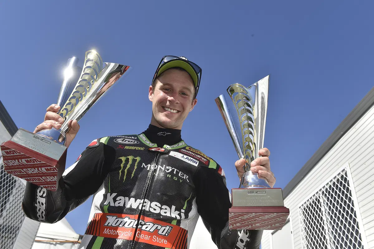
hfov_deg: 63.7
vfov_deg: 44.9
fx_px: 301
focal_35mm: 29
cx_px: 187
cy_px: 124
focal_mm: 29
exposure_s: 1/500
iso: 200
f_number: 9
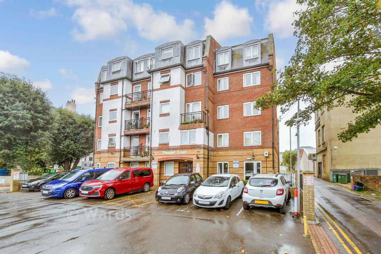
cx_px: 190
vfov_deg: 77.3
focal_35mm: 15
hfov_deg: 100.4
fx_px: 159
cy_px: 127
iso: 160
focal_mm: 10
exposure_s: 1/60
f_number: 6.3
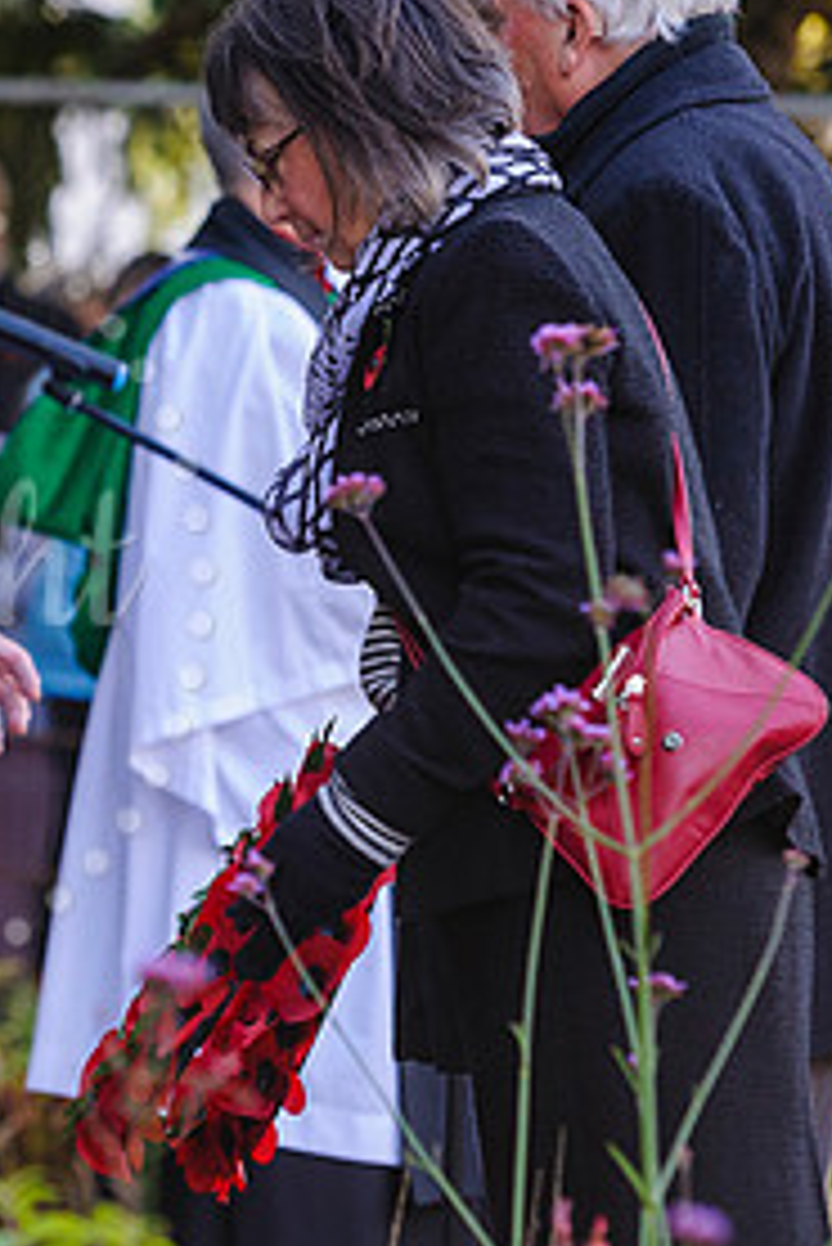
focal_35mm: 333
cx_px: -39
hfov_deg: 4.1
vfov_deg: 6.2
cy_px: 580
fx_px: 11529
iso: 800
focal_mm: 140
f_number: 4.8
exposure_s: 1/500
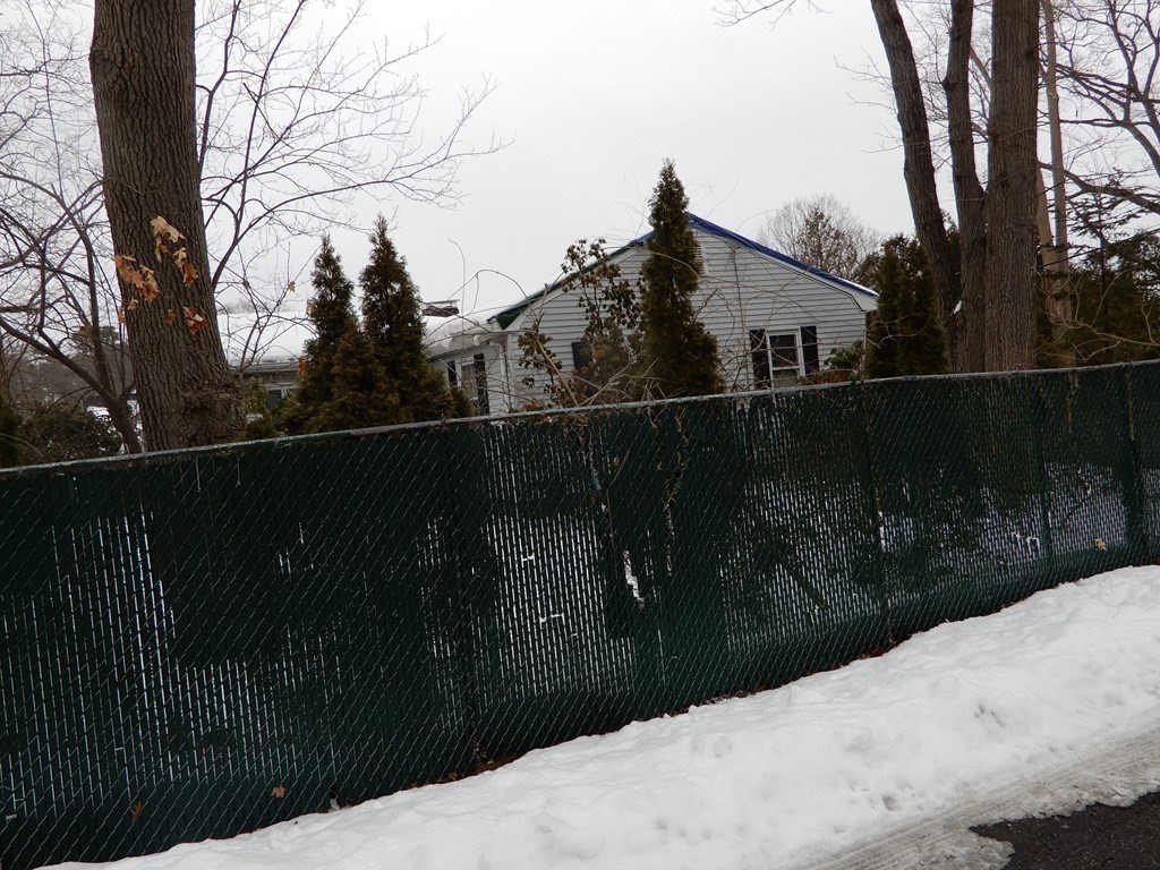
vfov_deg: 46.8
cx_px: 580
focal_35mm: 30
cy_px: 435
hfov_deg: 60.0
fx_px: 1005
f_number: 3.5
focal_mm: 5.4
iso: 80
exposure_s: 1/125
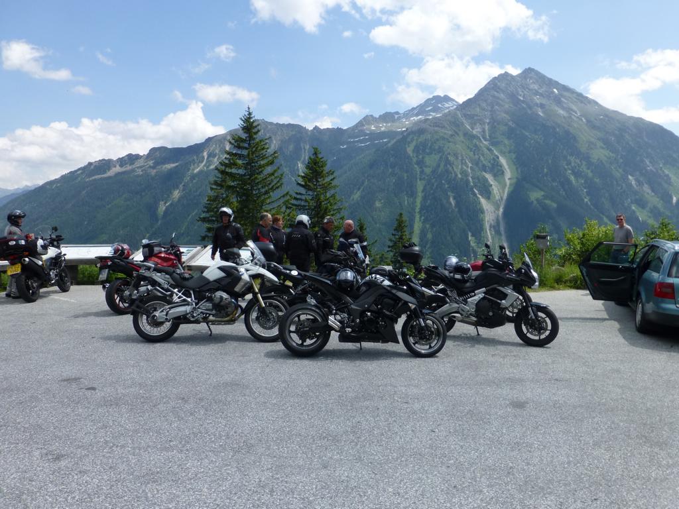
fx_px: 490
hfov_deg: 69.4
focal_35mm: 25
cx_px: 340
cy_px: 254
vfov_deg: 54.9
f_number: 3.3
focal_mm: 4.4
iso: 100
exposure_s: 1/1000
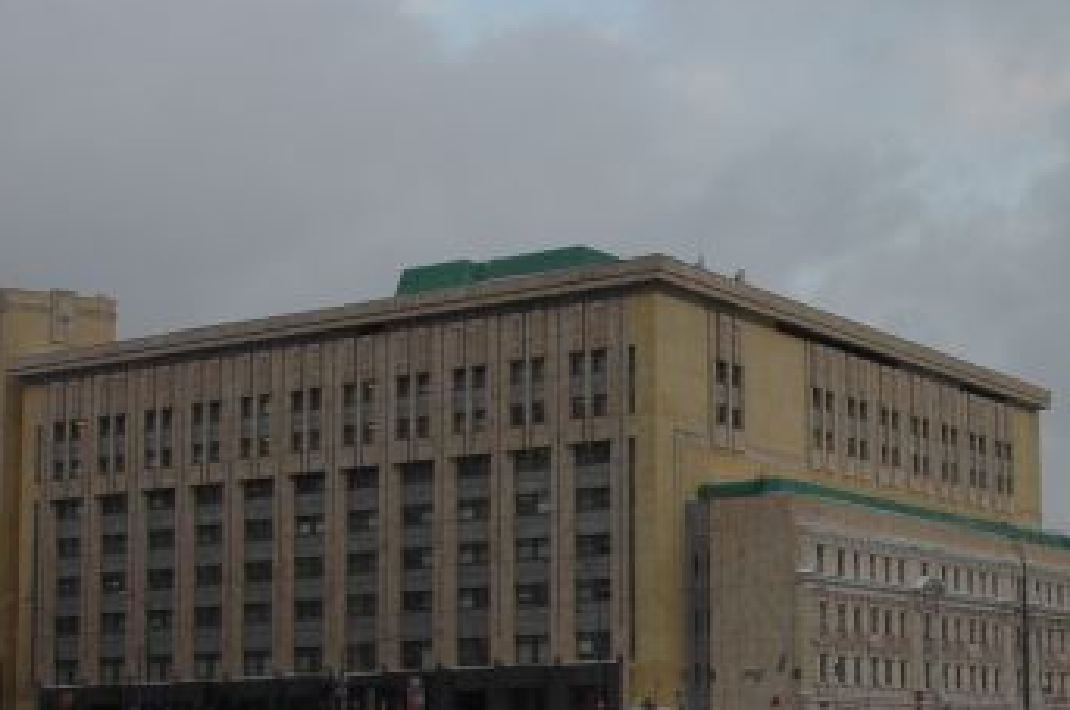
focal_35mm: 76
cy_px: 513
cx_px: 896
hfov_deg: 26.1
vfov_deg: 17.8
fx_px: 2256
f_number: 7.1
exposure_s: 1/100
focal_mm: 24
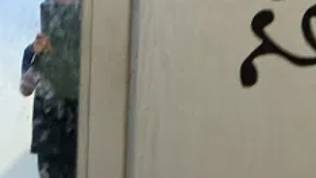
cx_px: -35
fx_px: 1157
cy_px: 143
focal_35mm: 138
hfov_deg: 15.1
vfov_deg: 8.8
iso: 200
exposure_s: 1/50
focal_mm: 3
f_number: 1.8
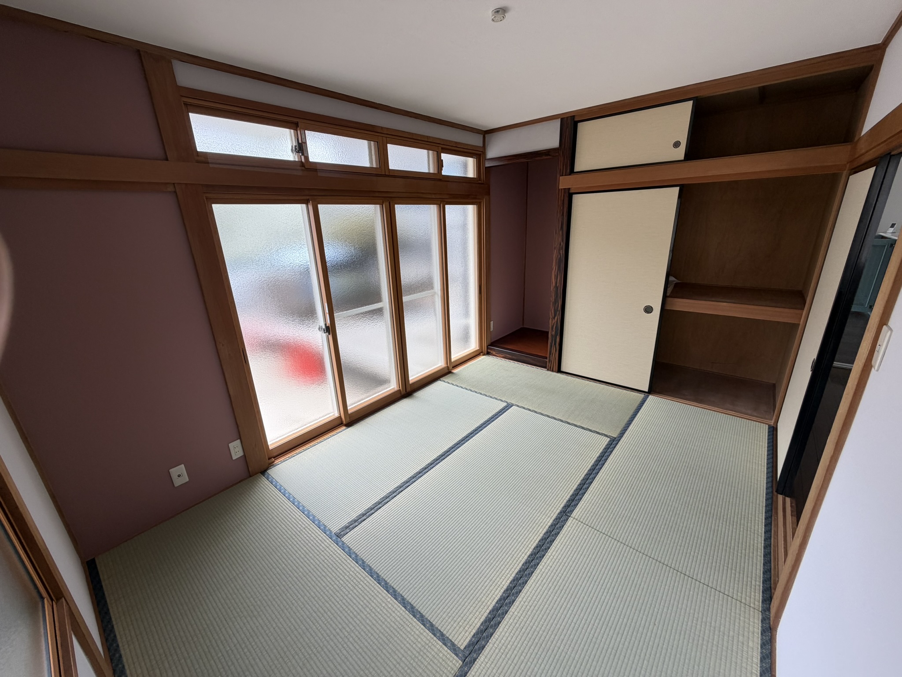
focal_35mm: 14
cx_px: 451
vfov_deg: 85.7
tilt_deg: -17.6
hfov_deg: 102.1
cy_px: 338
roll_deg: +2.4
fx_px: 365
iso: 40
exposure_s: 1/185
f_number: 2.2
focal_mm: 2.22
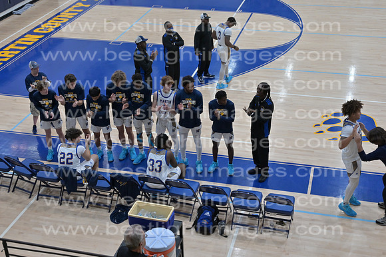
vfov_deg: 27.0
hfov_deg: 39.6
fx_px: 536
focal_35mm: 50
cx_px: 193
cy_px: 128
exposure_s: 1/400
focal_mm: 50
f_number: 4
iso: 3200
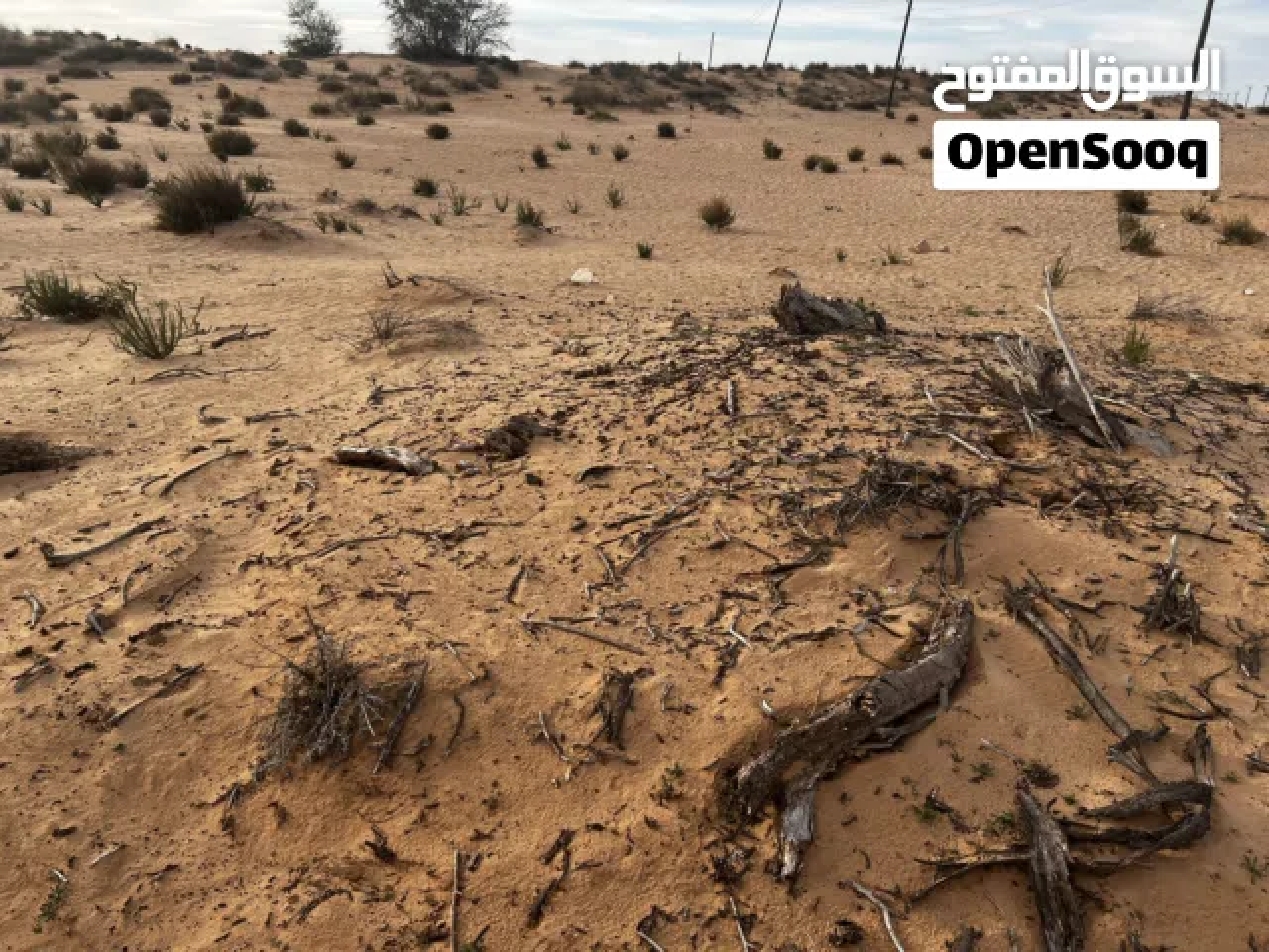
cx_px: 634
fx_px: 953
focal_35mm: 26
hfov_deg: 67.3
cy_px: 476
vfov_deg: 53.1
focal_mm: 5.7
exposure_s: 1/1869
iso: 50
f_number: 1.5
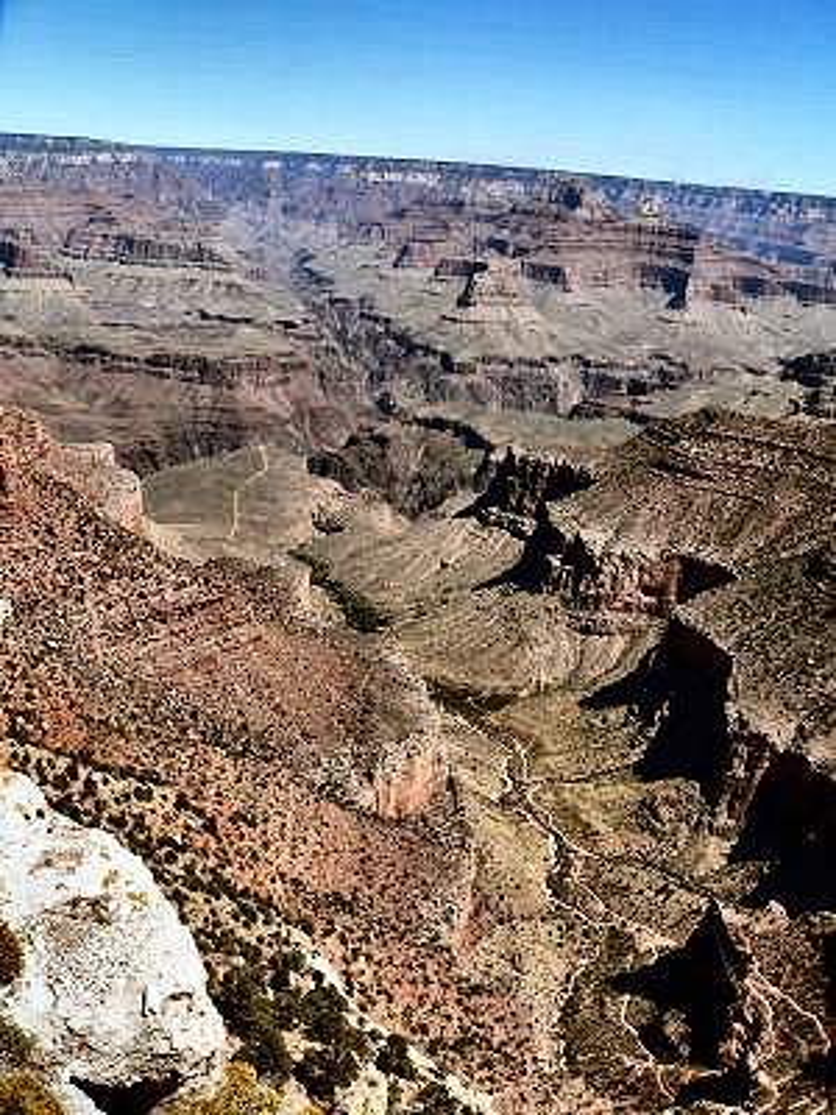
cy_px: 558
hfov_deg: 39.7
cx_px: 418
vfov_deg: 51.4
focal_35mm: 36
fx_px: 1159
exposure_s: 1/500
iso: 80
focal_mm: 6
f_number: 5.2
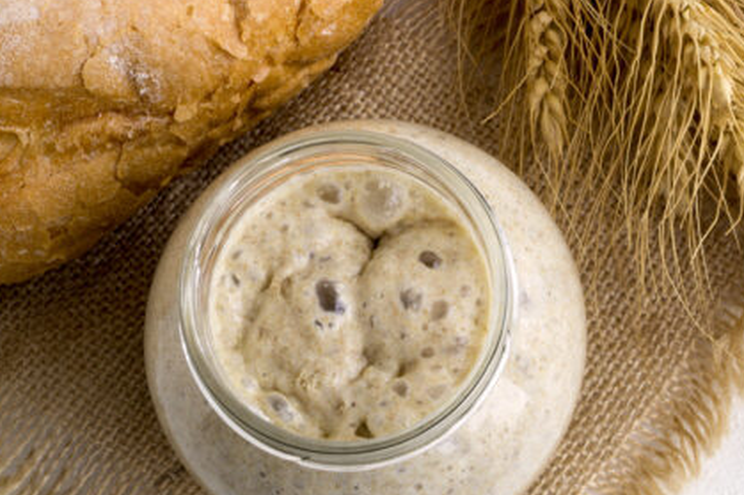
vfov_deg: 15.8
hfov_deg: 23.6
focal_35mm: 86
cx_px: 478
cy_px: 330
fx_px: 1777
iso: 200
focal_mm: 40
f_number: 22
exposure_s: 1/3
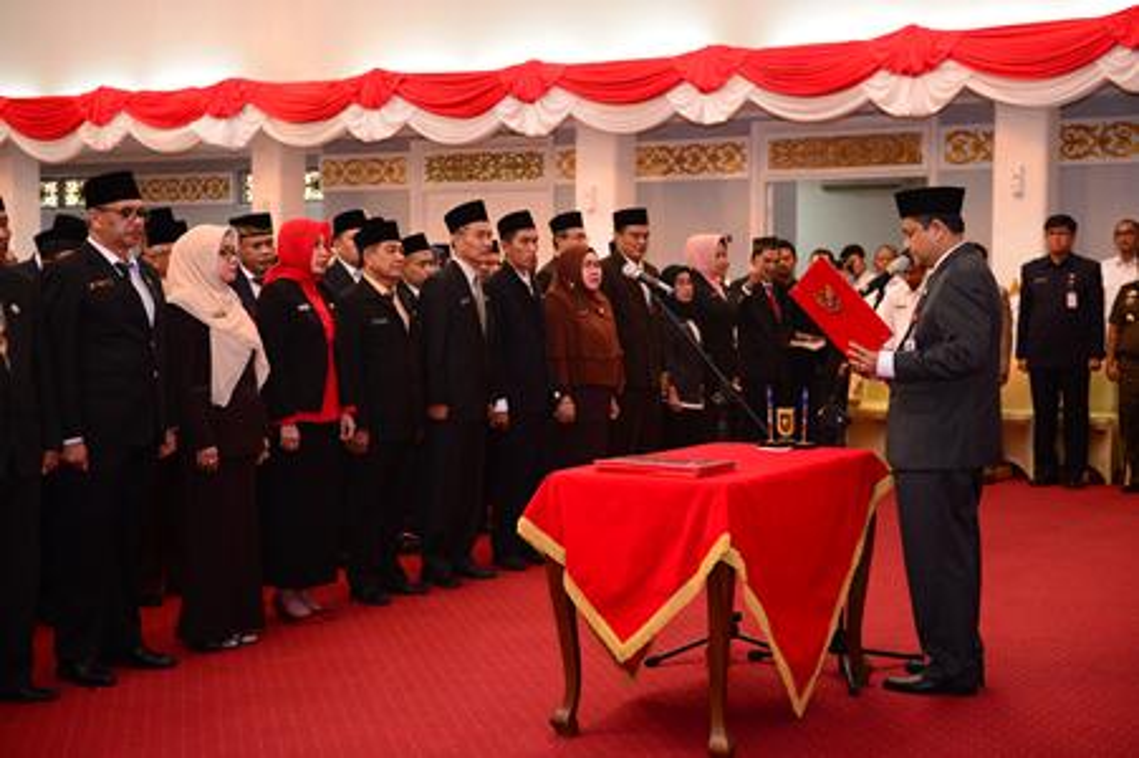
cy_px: 379
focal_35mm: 55
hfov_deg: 36.3
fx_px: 1739
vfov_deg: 24.6
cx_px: 570
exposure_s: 1/125
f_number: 2.8
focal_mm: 55
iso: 3200
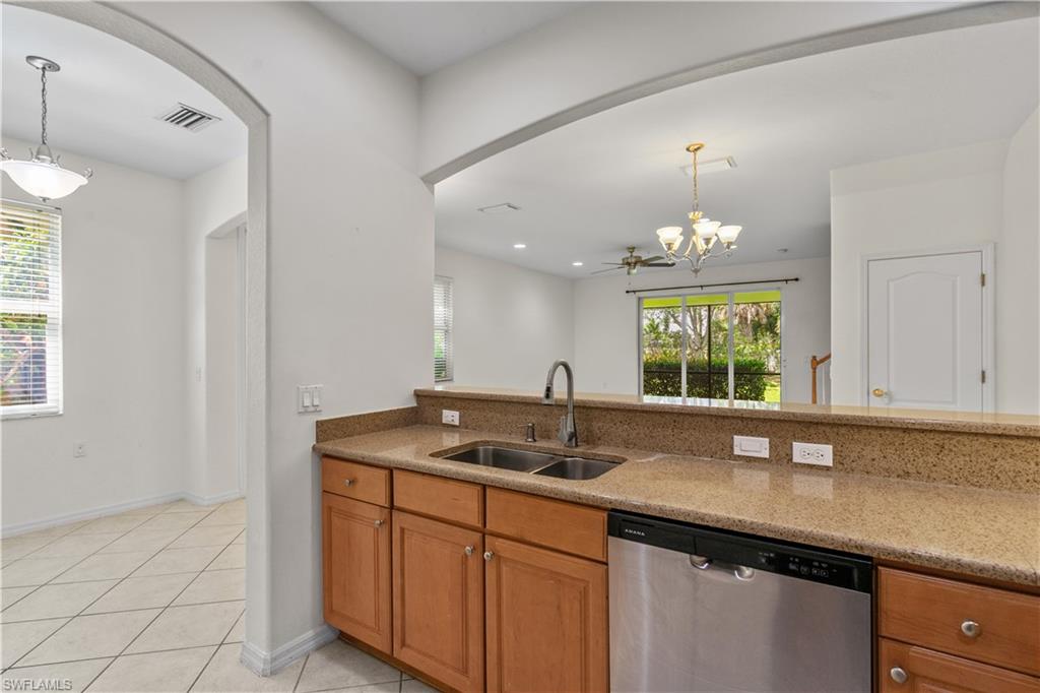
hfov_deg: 96.8
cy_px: 346
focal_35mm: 16
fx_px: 462
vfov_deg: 73.7
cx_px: 520
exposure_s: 1/25
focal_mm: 16
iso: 400
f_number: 8
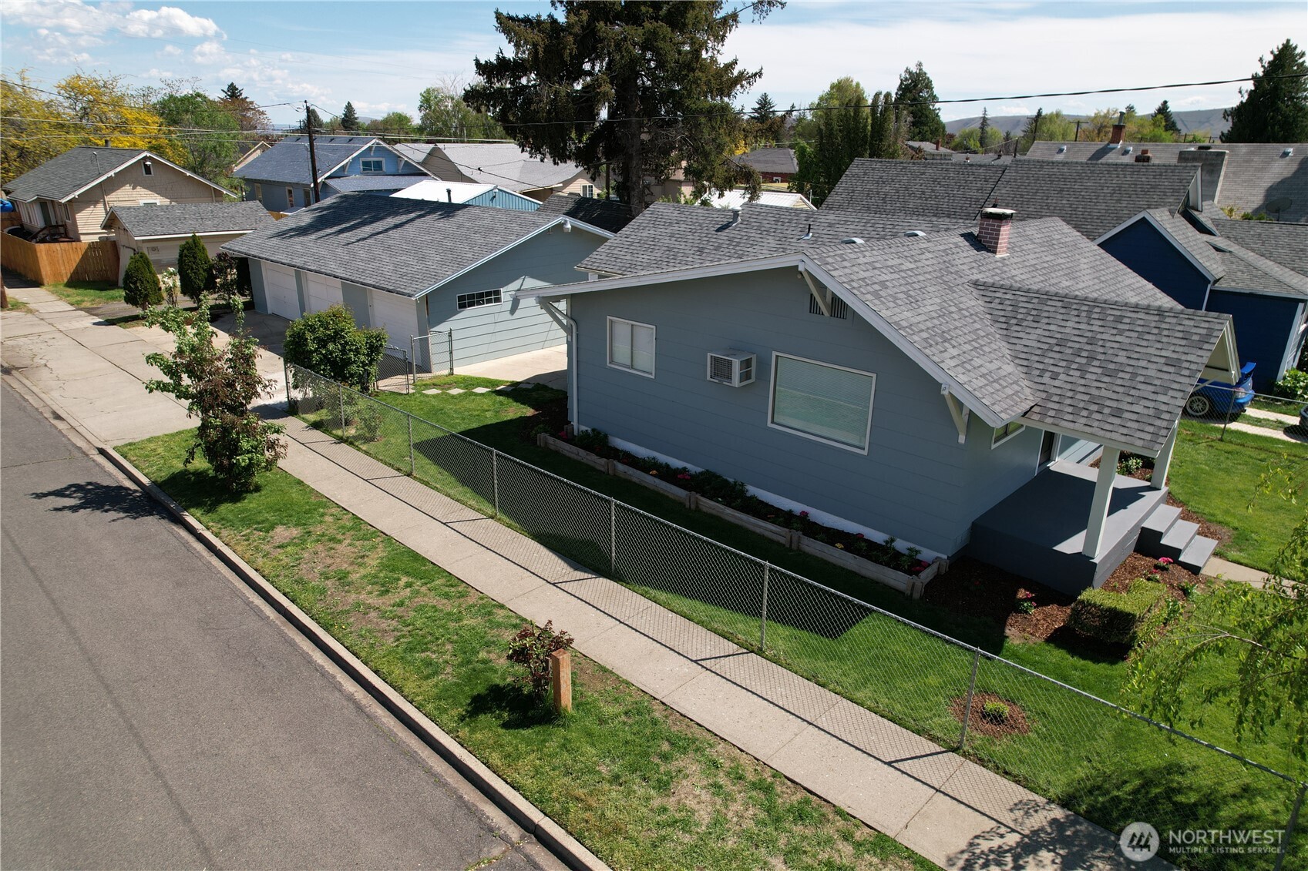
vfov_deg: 57.2
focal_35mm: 22
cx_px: 654
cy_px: 436
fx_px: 799
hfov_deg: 78.6
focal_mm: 8.38
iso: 100
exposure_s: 1/180
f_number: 2.8
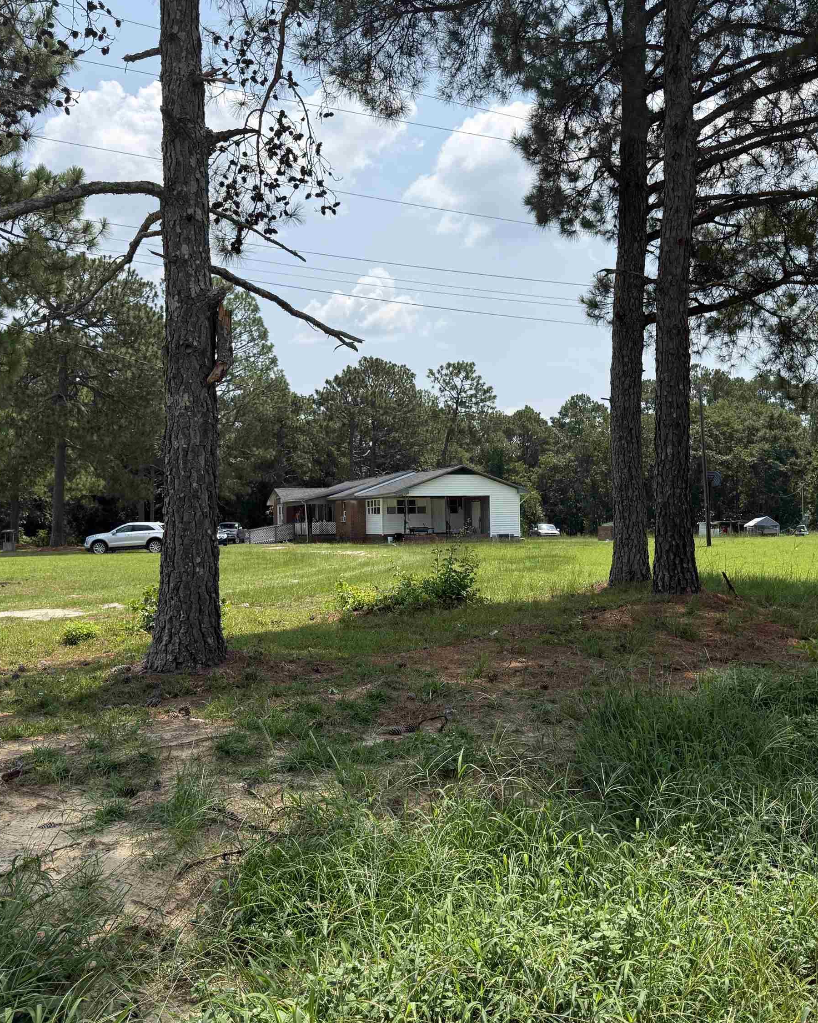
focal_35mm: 32
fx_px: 968
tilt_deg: +0.7
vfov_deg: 55.7
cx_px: 423
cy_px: 522
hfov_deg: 45.8
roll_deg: +0.8
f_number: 1.78
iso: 100
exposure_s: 1/4975
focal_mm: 6.76
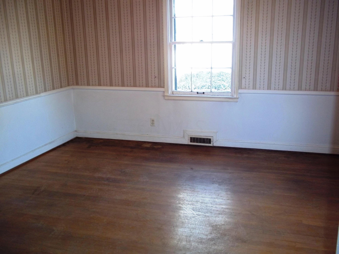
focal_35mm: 36
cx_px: 170
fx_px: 353
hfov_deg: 51.4
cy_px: 127
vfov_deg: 39.7
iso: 160
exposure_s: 1/30
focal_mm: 6.5
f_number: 3.1
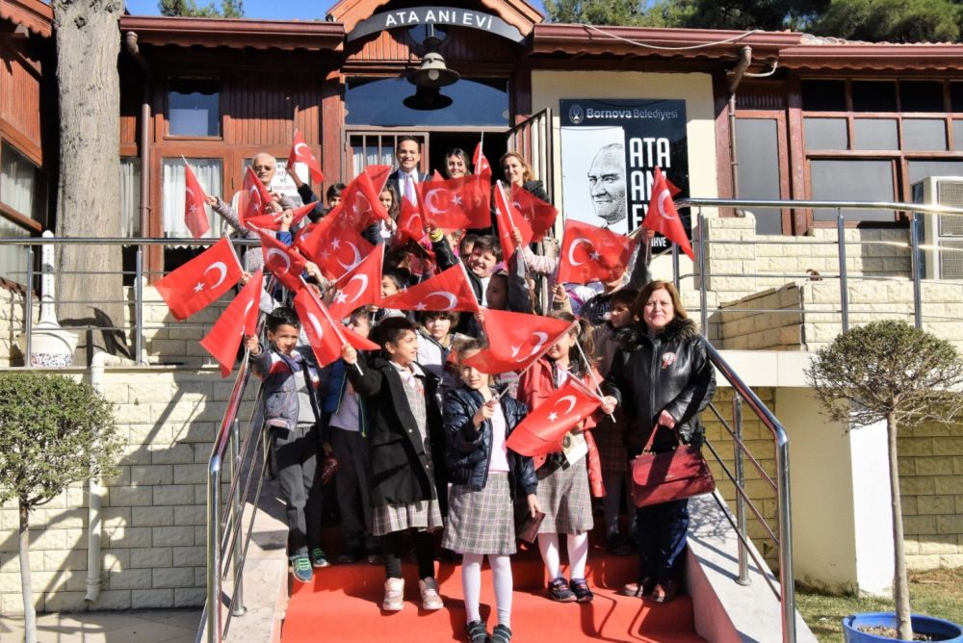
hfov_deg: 58.7
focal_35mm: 32
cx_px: 482
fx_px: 856
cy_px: 322
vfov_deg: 41.2
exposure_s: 1/1250
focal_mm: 32
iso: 2000
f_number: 18
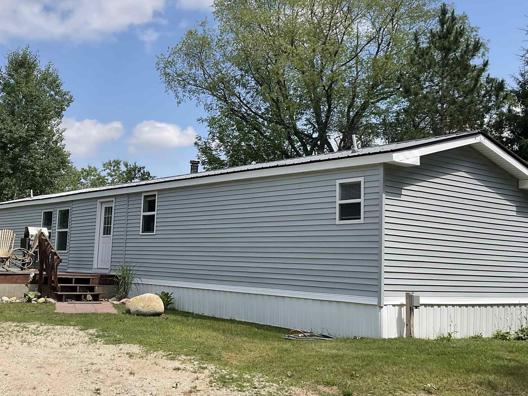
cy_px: 181
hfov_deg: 42.9
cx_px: 247
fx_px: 671
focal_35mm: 44
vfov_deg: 32.9
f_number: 1.8
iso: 16
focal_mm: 3
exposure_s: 1/2058
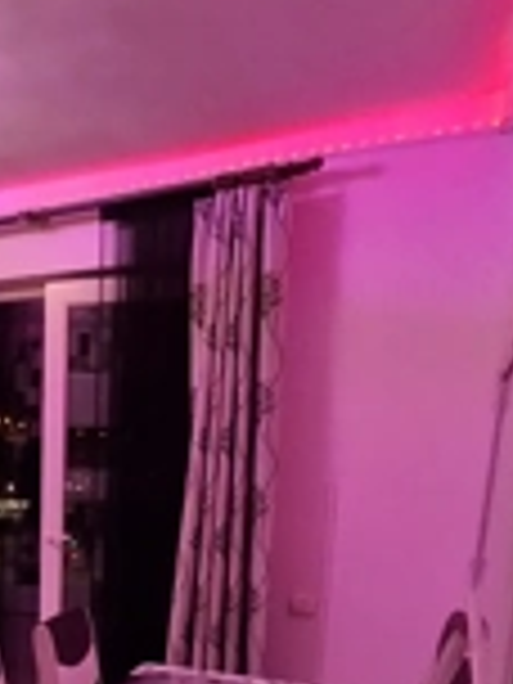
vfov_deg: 41.1
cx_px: -76
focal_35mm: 42
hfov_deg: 30.1
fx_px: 830
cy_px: 621
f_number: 2.2
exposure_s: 1/40
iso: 160
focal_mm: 1.64
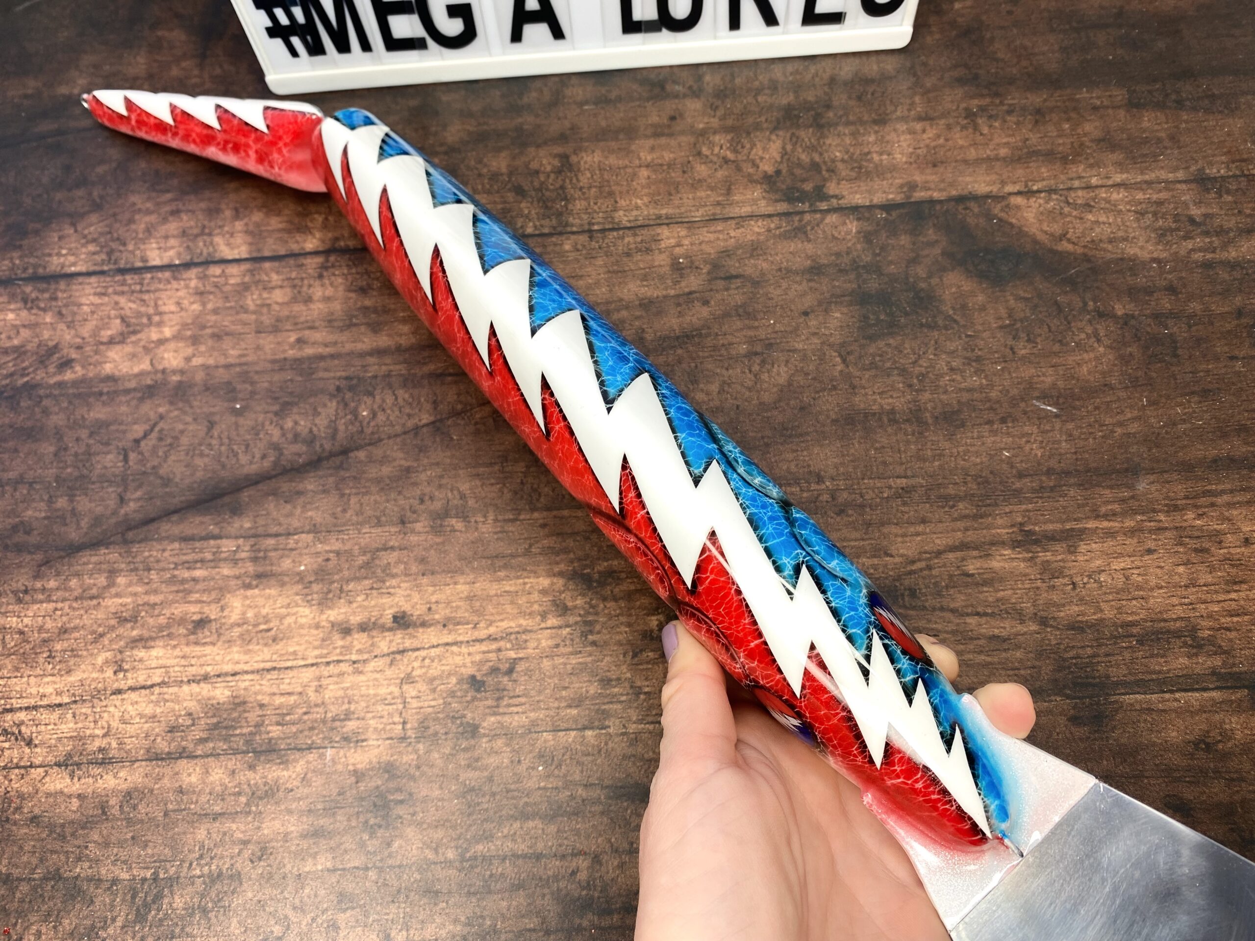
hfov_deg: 67.3
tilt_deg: -63.9
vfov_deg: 53.1
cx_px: 628
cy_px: 470
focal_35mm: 26
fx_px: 943
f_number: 1.8
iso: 50
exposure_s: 1/100
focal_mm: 4.25
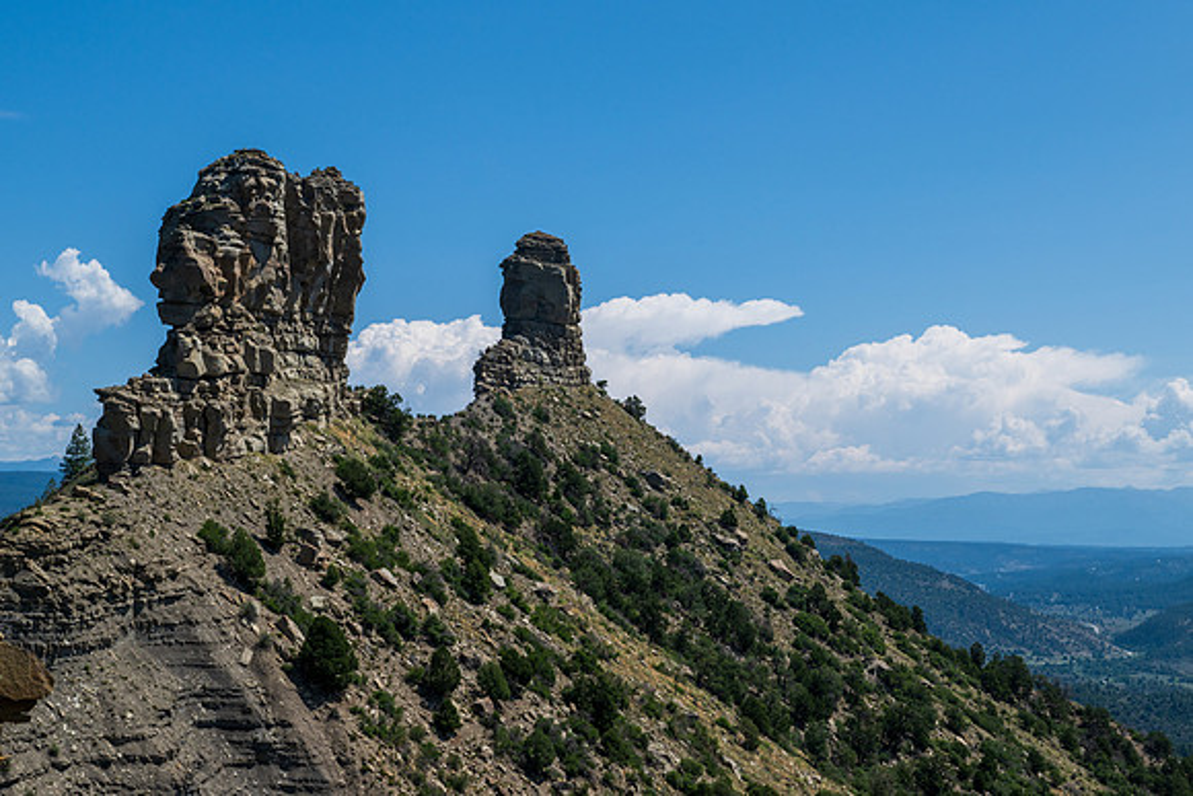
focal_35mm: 62
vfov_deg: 21.9
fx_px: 2055
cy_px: 398
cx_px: 596
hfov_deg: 32.4
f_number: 14
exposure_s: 1/500
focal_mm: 62
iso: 160
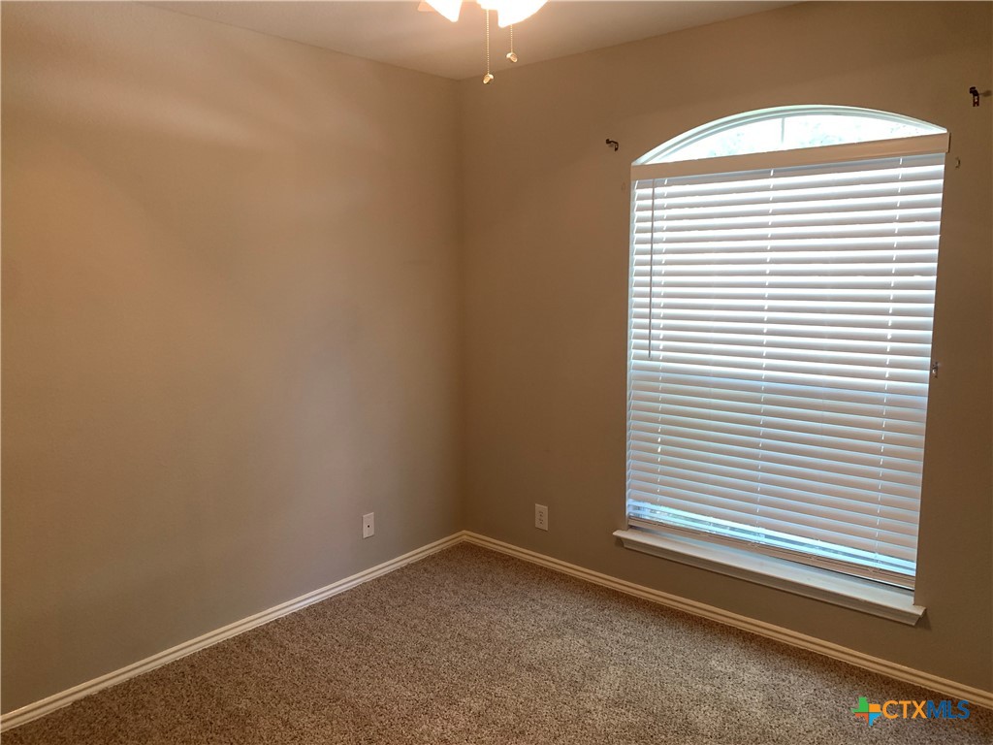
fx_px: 746
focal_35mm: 26
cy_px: 372
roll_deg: -0.2
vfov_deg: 53.1
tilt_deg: -7.0
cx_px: 496
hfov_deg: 67.3
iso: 125
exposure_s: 1/60
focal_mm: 4.25
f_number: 1.8
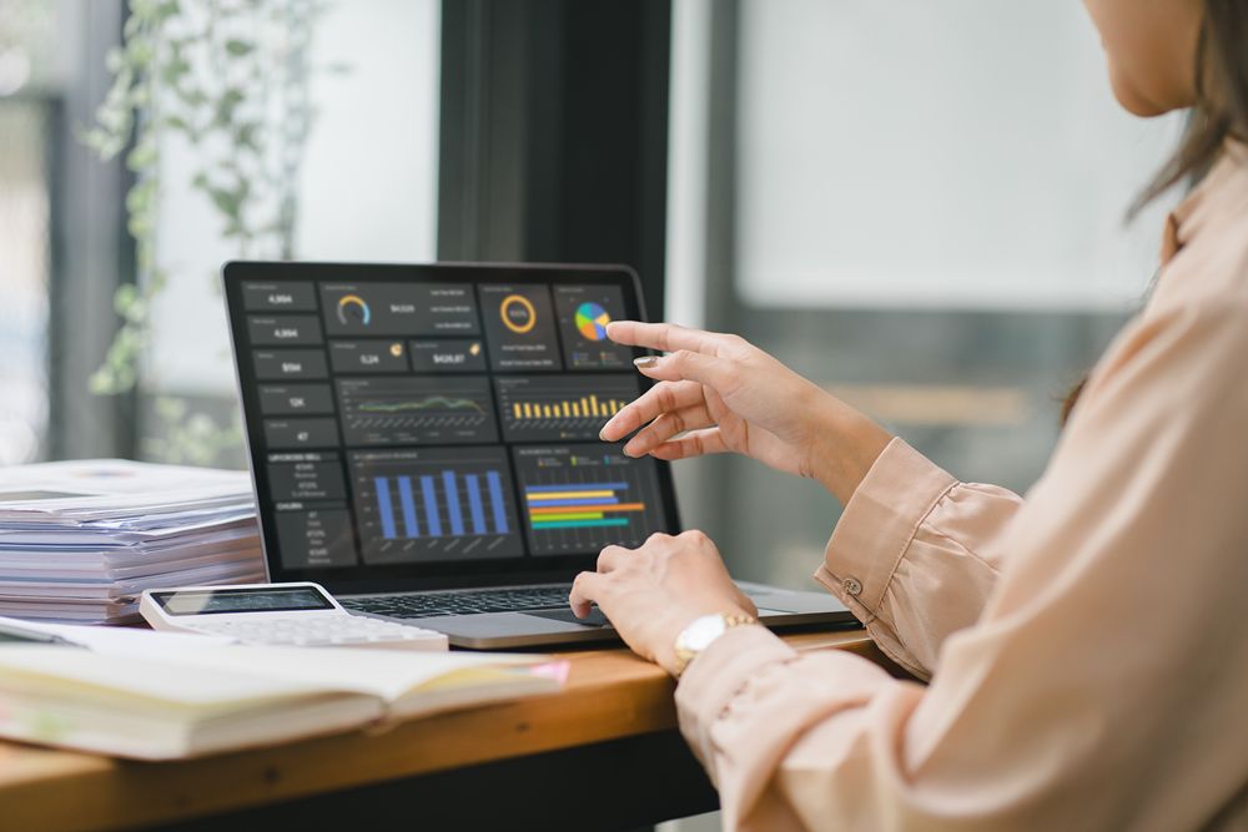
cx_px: 624
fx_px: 2947
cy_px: 416
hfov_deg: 23.9
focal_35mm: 85
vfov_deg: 16.1
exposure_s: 1/320
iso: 250
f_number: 2.8
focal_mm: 85
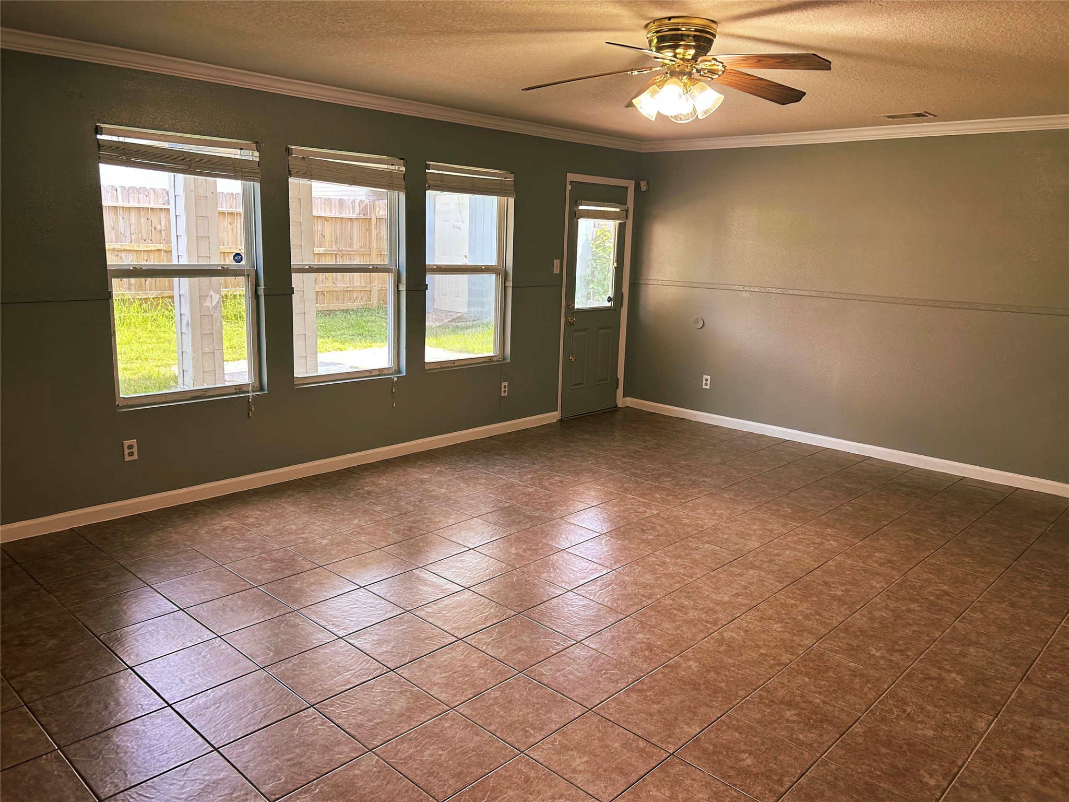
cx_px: 534
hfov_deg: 67.3
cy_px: 401
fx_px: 803
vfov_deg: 53.1
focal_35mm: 26
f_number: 1.5
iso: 100
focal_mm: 5.7
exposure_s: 1/120
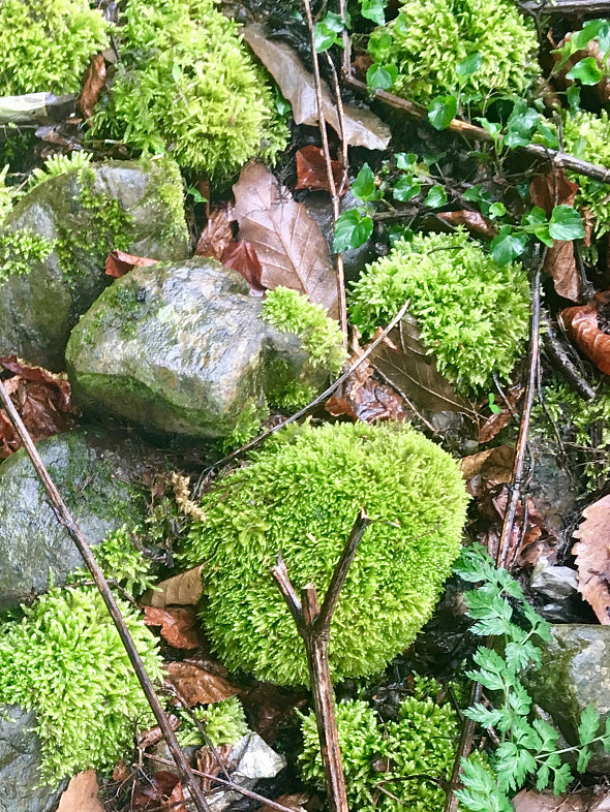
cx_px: 19
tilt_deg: -82.4
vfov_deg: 31.7
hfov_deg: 23.9
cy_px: 672
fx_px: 1386
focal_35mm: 59
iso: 50
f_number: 2.2
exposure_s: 1/33
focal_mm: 4.15
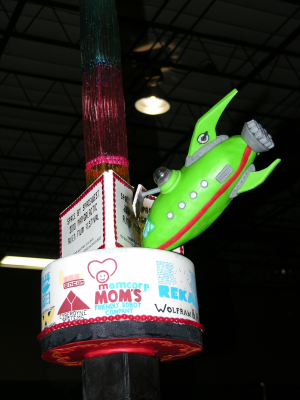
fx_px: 809
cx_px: 150
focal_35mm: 70
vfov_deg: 27.8
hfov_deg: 21.0
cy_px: 200
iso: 50
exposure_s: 1/120
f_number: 3.3
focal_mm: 17.8
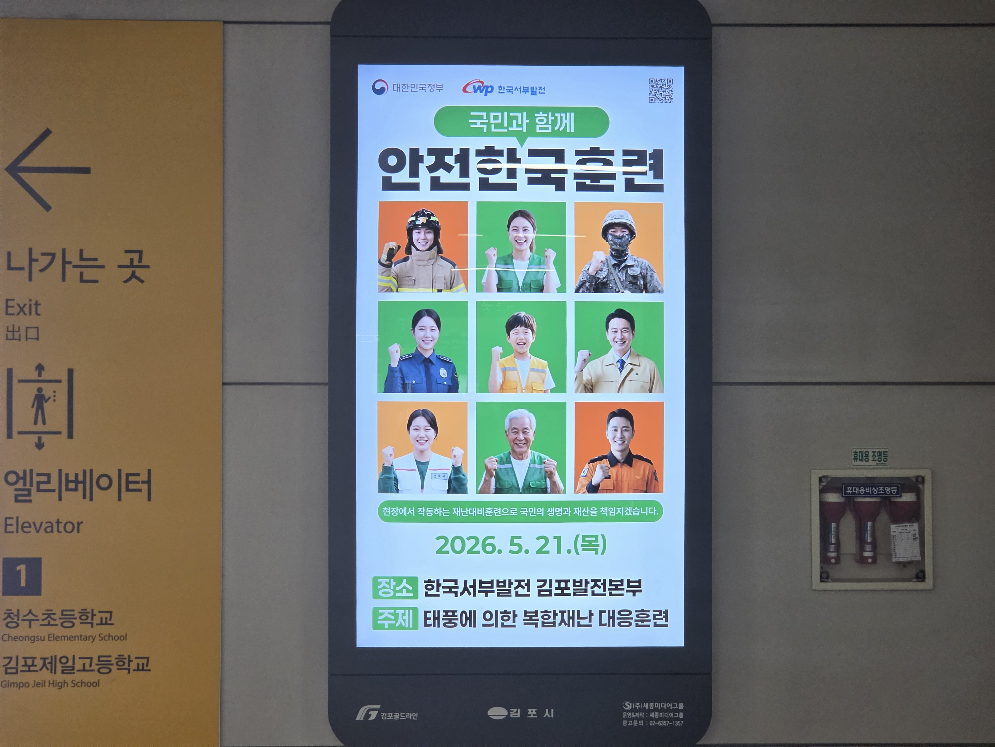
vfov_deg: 21.3
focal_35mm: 69
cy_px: 374
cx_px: 498
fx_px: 1983
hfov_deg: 28.2
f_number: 2.4
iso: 100
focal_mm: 7
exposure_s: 1/120
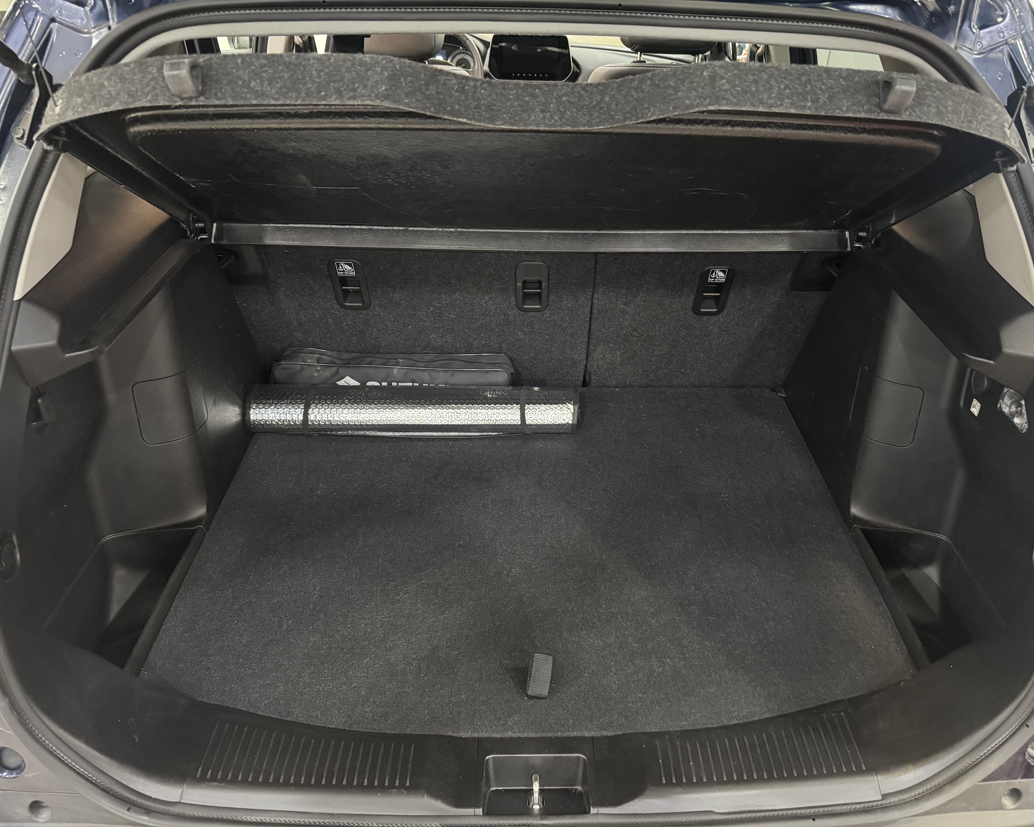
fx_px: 765
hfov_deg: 68.0
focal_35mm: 25
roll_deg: -1.7
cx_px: 551
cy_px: 414
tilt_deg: -33.7
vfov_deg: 56.8
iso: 800
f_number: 1.78
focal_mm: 6.76
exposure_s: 1/25
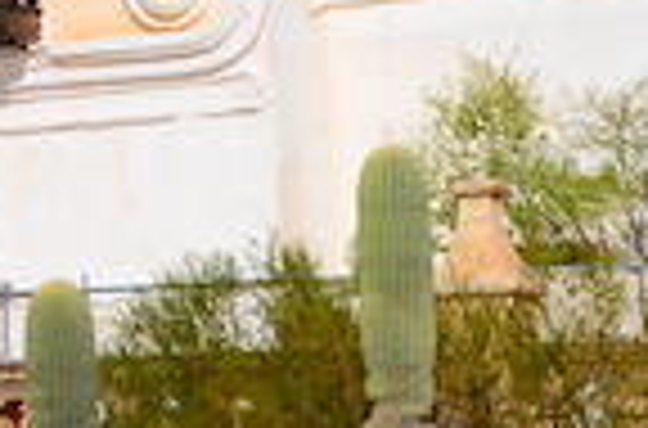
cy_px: -279
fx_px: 2996
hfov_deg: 11.8
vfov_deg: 7.9
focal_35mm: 167
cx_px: -320
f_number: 10
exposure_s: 1/400
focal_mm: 20
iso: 100
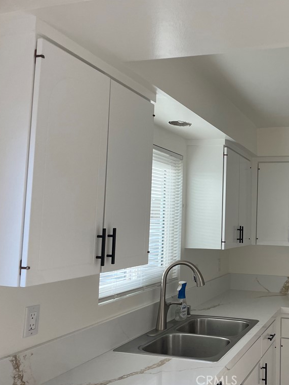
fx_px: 389
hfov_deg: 38.3
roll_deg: -1.4
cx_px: 252
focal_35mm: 35
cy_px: 193
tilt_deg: +4.7
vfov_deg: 52.6
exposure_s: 1/121
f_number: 1.6
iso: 100
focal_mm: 4.2
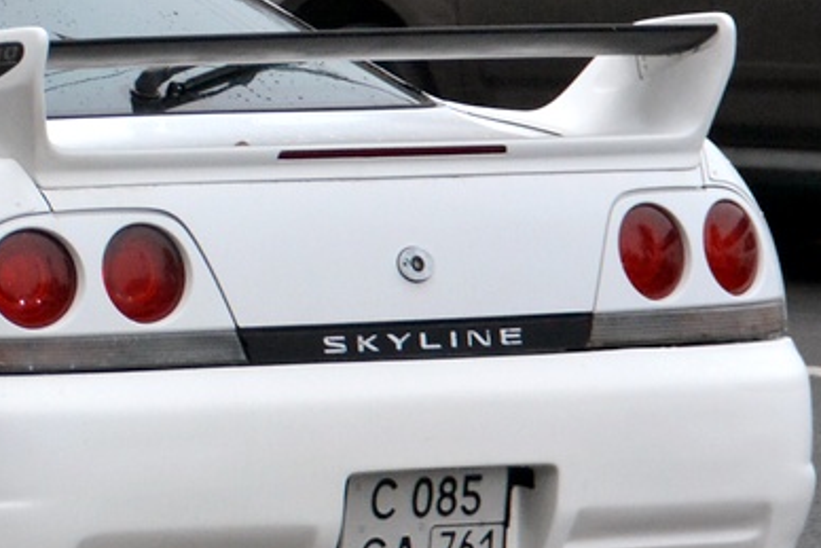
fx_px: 9922
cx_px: -318
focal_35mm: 435
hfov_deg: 4.7
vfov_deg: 3.2
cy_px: -68
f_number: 5
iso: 900
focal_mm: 75
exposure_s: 1/500
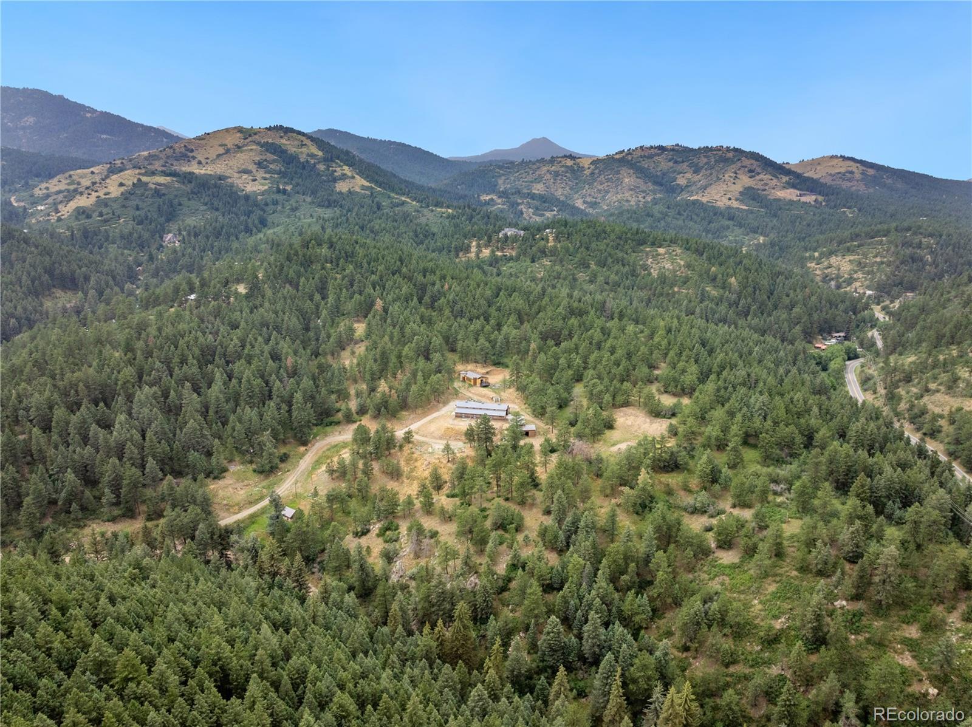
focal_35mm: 24
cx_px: 486
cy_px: 364
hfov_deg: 71.6
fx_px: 673
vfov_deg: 56.7
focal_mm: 12.29
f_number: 2.8
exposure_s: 1/15
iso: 340
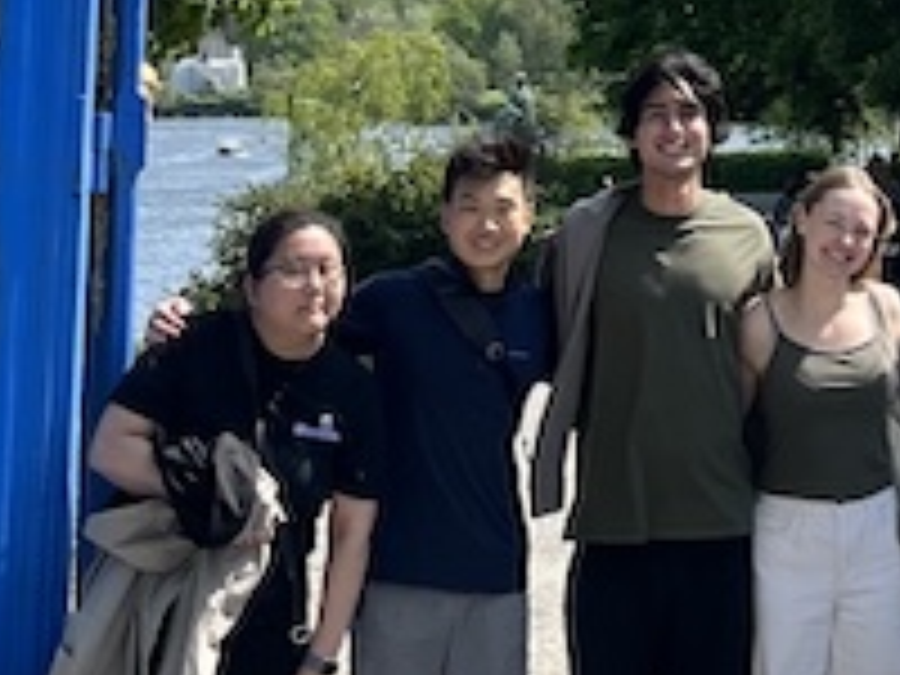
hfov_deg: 22.2
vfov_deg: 17.3
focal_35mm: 83
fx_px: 2158
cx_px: 1008
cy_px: -22
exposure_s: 1/3215
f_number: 1.6
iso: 50
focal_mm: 5.1
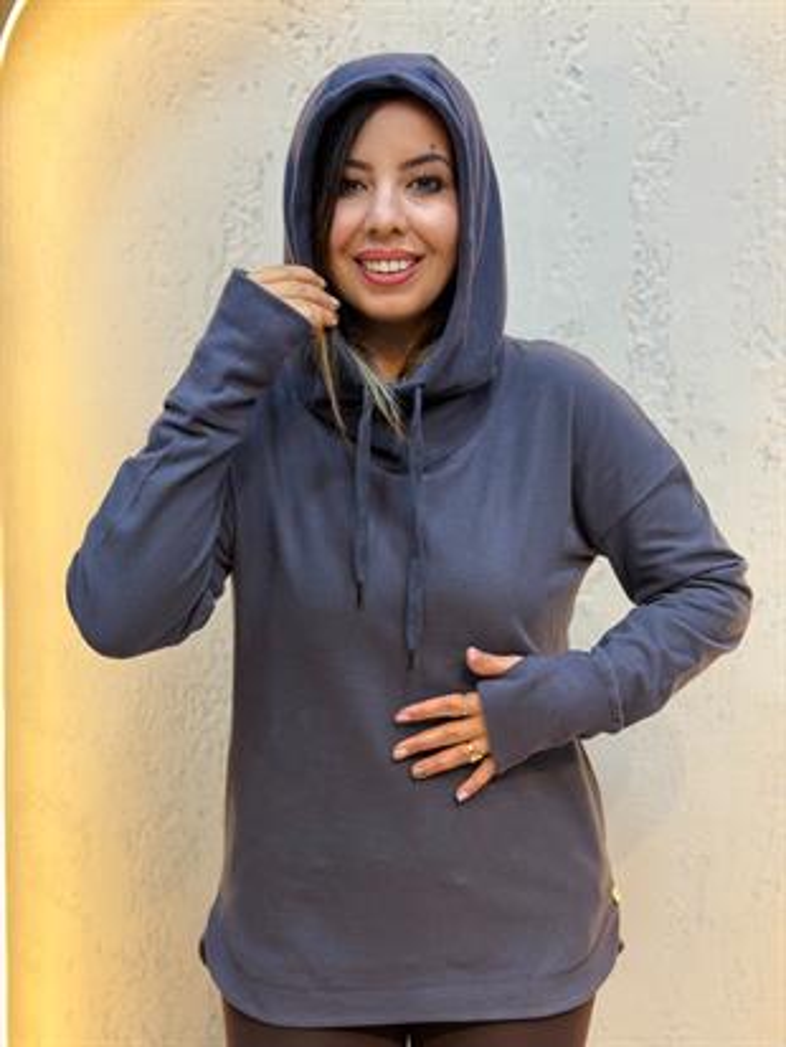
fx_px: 1452
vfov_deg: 39.6
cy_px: 524
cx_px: 393
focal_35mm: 48
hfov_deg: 30.3
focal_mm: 6.76
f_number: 1.78
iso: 100
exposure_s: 1/100
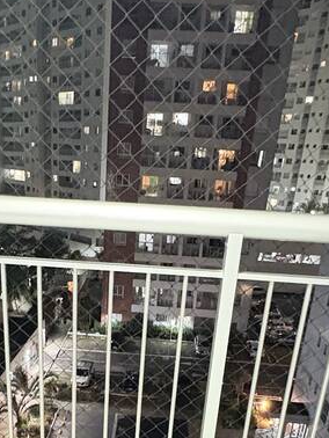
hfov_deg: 35.8
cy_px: 387
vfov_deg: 43.1
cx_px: 123
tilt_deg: -24.3
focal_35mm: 40
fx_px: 506
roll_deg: -2.6
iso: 2000
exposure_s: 1/15
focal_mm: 2.22
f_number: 2.2
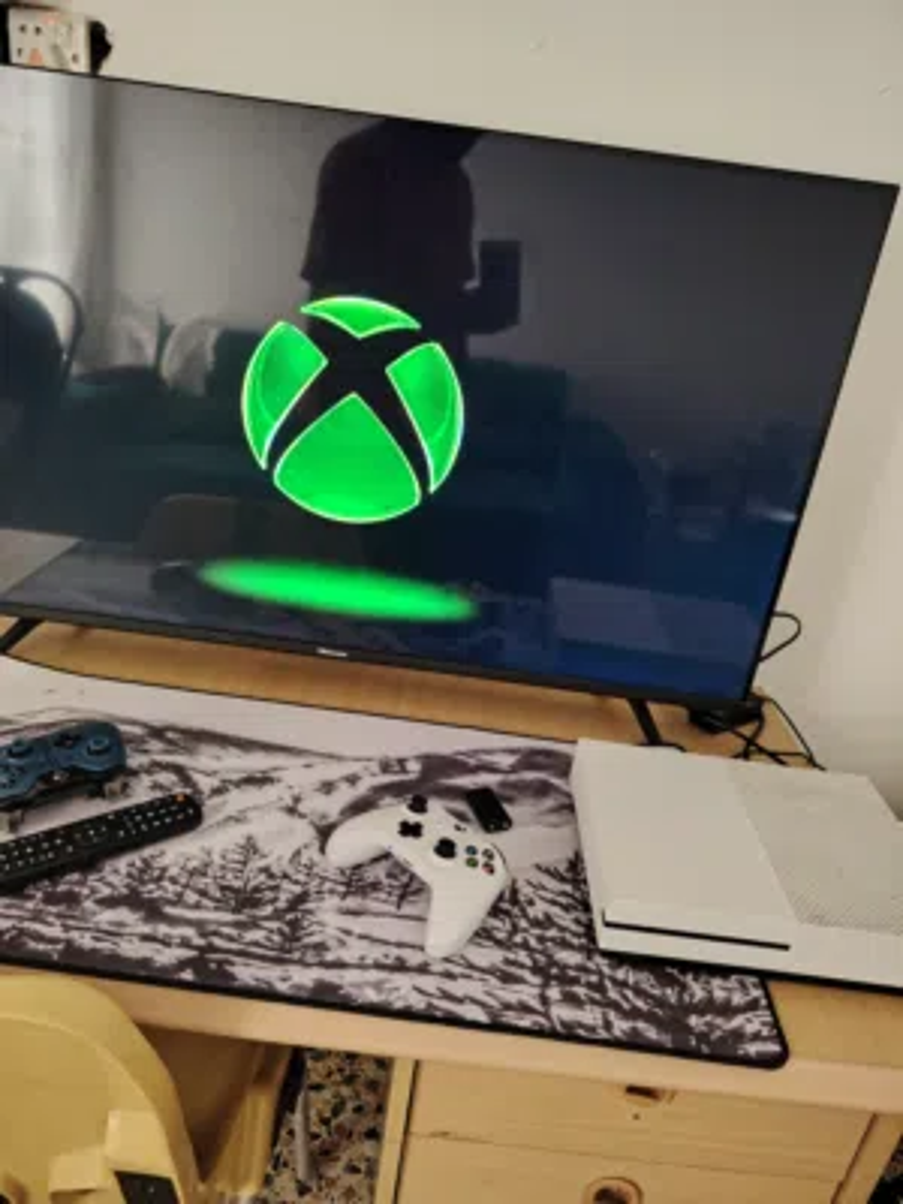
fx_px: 835
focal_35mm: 24
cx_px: 452
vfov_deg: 71.6
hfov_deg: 56.8
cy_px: 602
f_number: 1.75
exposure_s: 1/25
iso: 1338
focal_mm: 5.25
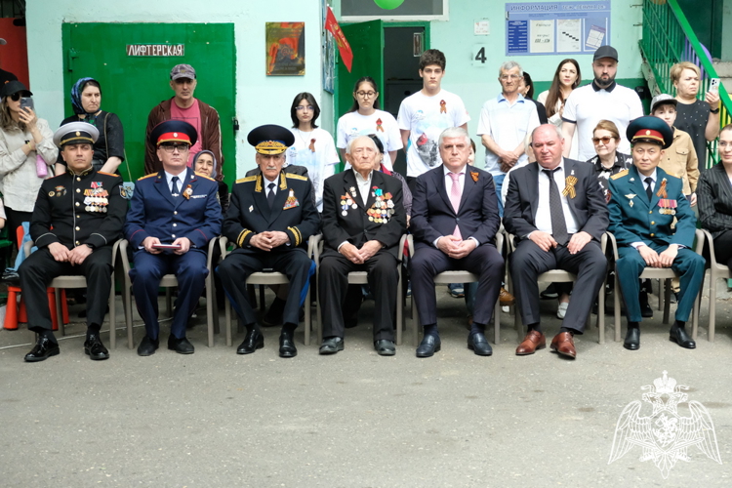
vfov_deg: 25.1
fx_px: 1098
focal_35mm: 54
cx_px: 366
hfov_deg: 36.9
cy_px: 244
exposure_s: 1/8000
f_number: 3.6
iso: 6400
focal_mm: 35.8
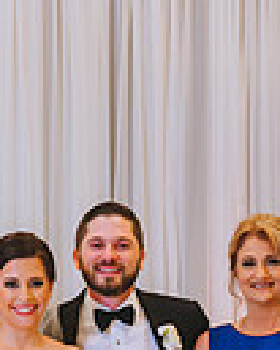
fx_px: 1753
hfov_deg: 9.1
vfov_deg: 11.1
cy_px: 480
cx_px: 60
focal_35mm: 169
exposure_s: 1/200
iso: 2000
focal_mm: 40
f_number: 4
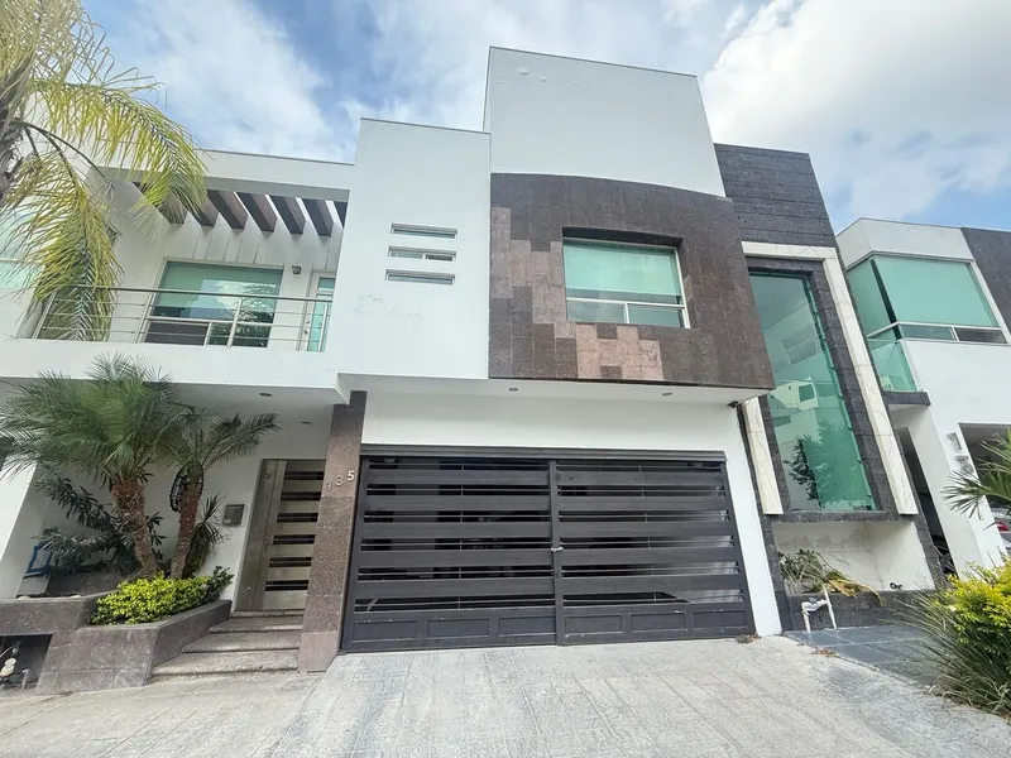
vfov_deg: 85.7
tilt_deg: +19.8
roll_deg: -0.1
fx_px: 409
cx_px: 506
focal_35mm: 14
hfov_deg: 102.1
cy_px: 379
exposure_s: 1/381
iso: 50
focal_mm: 2.22
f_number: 2.2
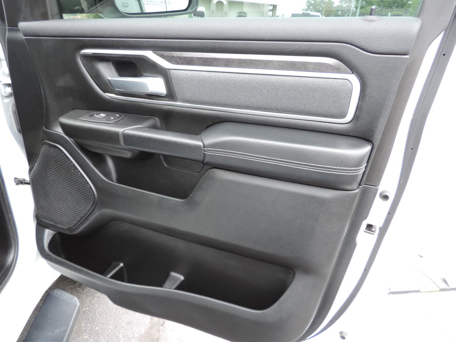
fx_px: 316
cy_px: 171
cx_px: 228
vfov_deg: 56.8
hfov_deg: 71.6
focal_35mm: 24
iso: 100
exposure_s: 1/30
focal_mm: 4.3
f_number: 3
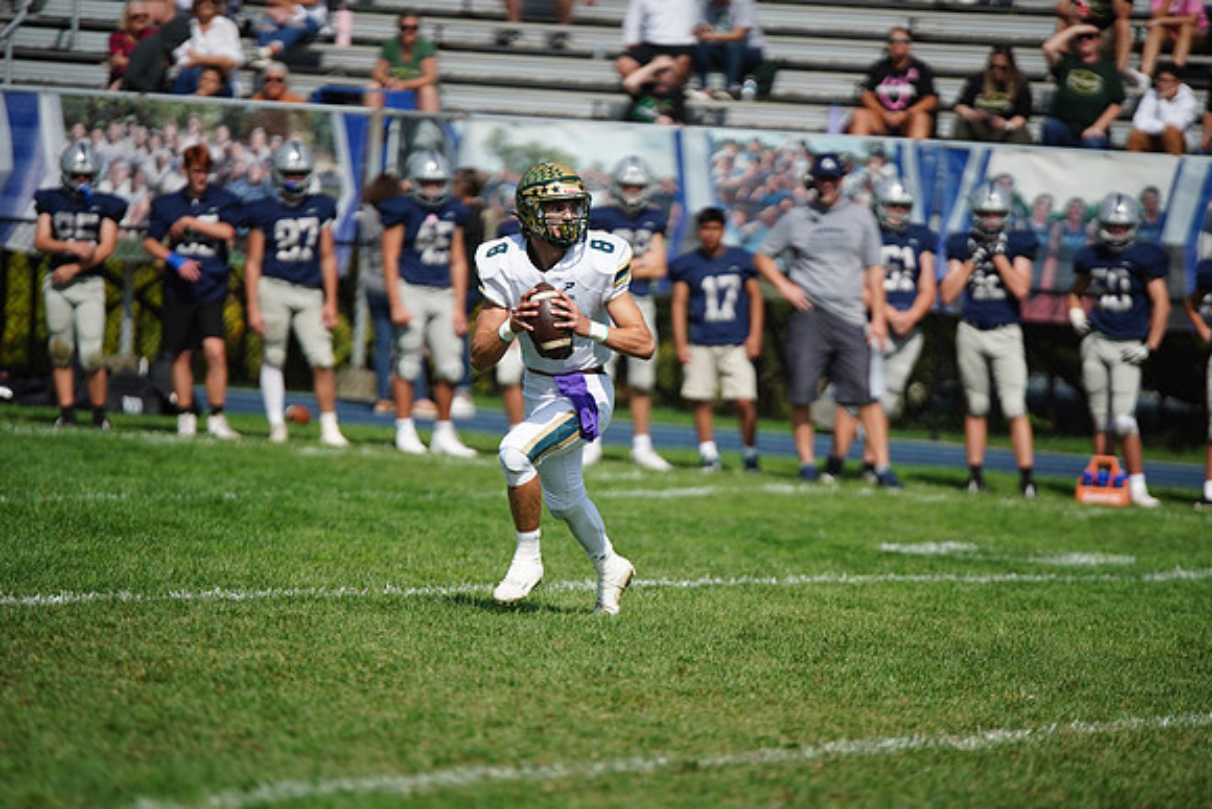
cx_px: 606
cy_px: 404
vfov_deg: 4.6
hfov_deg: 6.9
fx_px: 10102
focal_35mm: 300
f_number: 2.8
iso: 400
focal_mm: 300
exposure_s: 1/8000
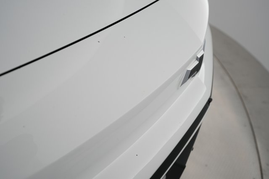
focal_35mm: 28
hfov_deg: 65.5
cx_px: 134
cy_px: 90
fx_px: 209
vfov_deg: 46.4
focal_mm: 28
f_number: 4.5
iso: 1000
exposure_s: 1/100
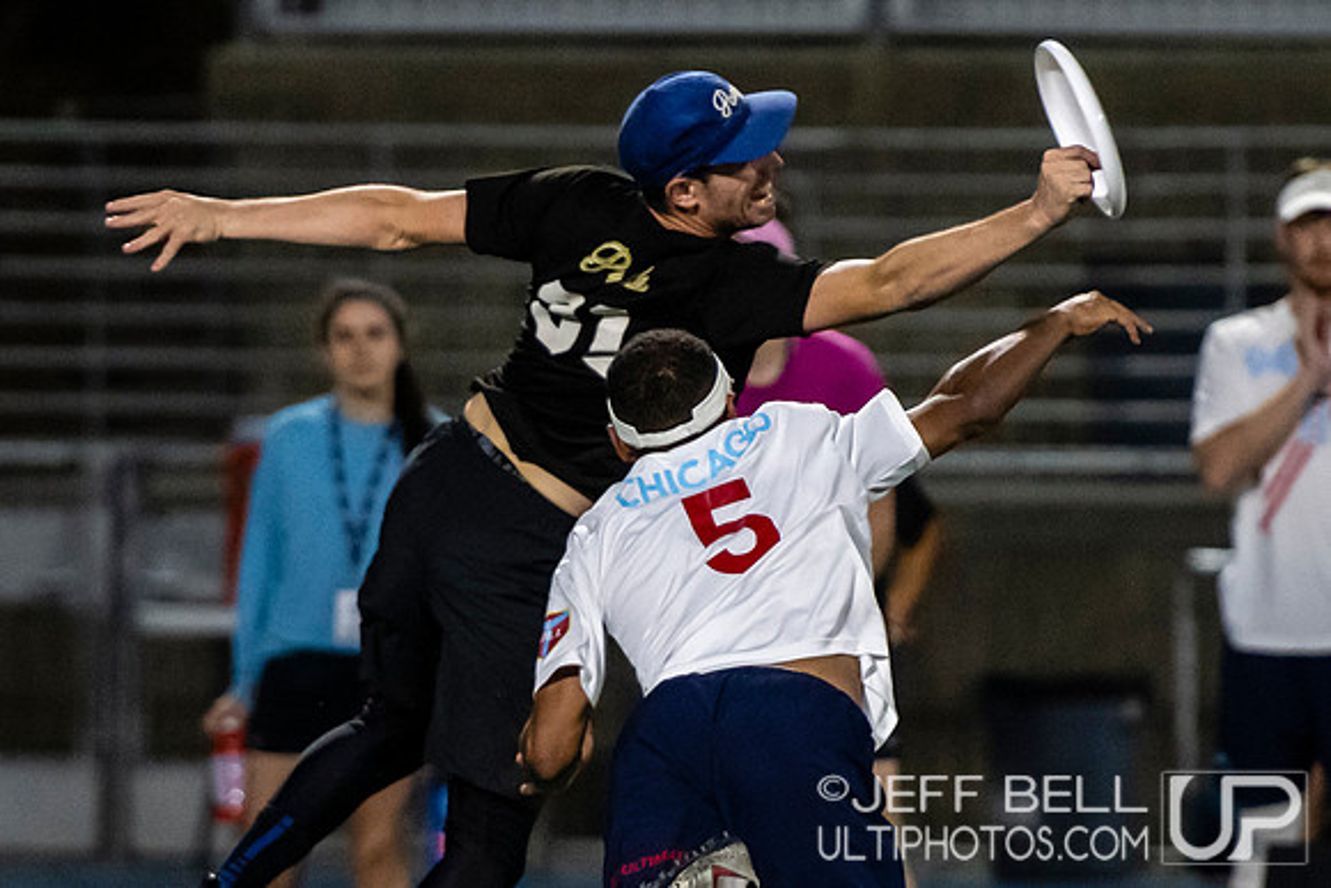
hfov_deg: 3.3
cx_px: 771
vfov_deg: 2.2
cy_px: 661
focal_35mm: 621
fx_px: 22981
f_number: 2.8
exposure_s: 1/1000
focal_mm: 200
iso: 3200
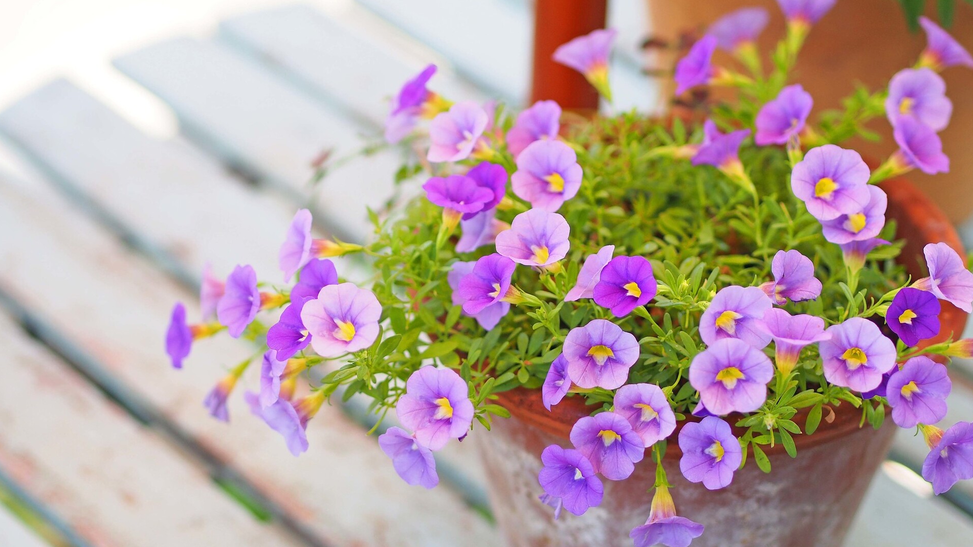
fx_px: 2554
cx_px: 489
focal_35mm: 99
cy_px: 326
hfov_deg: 21.6
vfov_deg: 12.2
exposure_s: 1/800
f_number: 1.8
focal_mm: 45
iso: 200
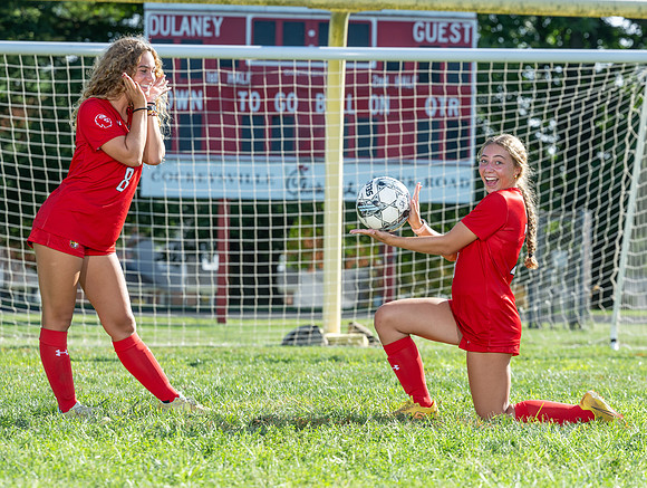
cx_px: 398
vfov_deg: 11.3
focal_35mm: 132
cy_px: 213
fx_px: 2462
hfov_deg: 15.0
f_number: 4
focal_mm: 96
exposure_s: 1/400
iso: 100
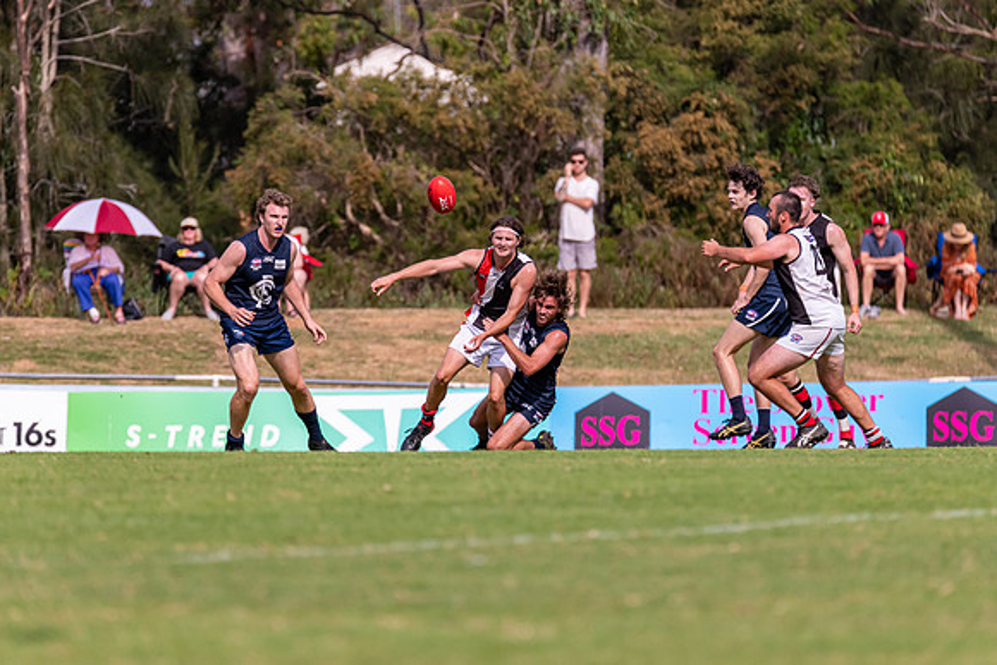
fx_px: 13318
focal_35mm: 481
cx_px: 479
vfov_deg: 2.9
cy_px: 304
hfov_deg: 4.3
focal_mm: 420
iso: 800
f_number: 6.3
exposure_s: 1/3200
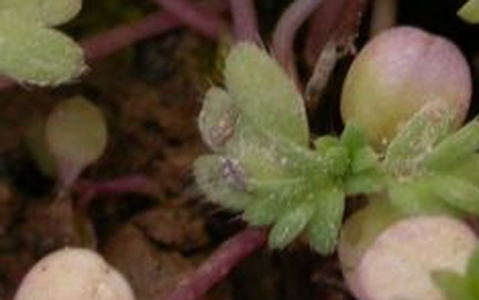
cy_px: -208
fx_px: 5327
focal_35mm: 408
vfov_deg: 3.2
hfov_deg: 5.1
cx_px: 245
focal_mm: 23.5
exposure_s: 1/60
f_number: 8.6
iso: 100
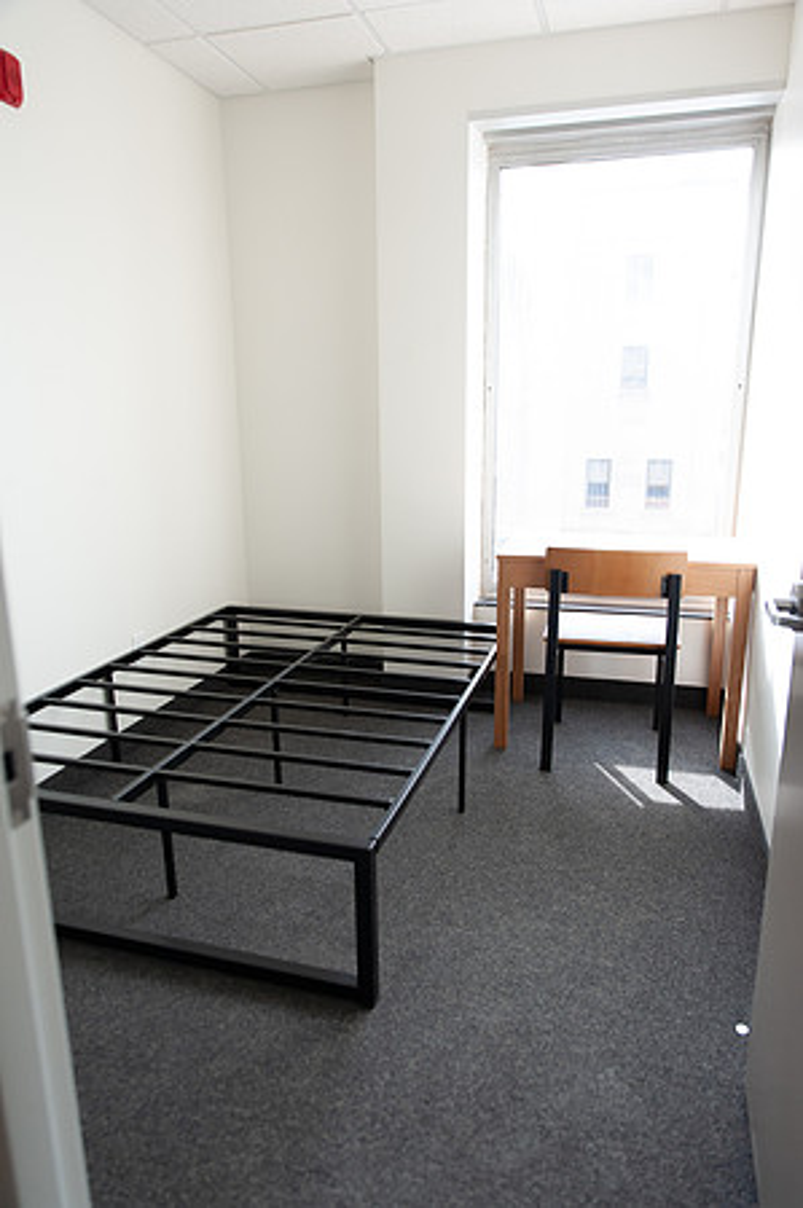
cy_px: 604
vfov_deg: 73.8
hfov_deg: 53.0
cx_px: 402
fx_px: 805
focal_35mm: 24
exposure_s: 1/200
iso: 640
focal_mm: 24
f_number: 3.2
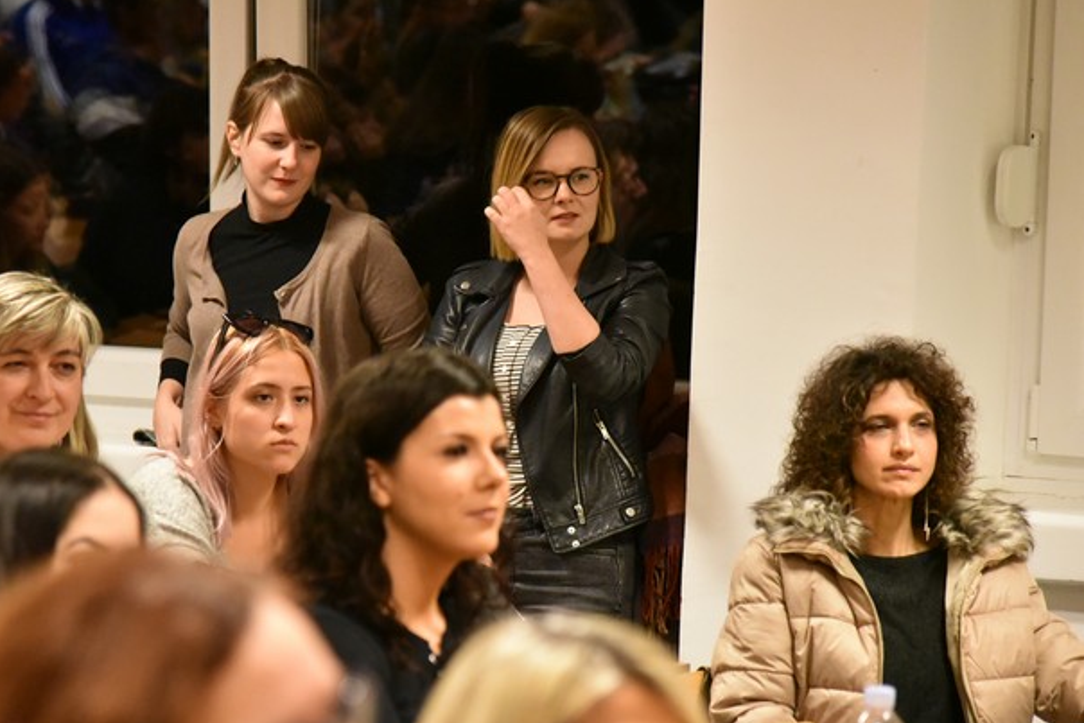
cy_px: 426
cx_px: 441
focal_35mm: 163
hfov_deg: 12.6
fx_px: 4909
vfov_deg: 8.4
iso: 10000
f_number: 4
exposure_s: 1/250
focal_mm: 120
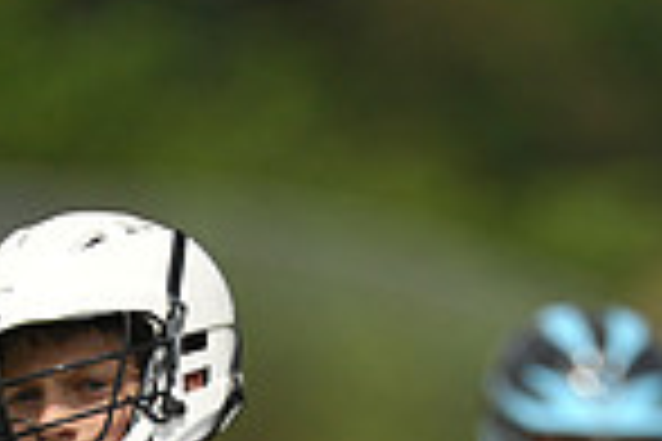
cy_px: 729
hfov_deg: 1.3
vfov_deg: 0.9
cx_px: 315
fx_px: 29052
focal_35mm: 1580
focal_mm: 400
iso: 800
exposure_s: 1/6400
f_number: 4
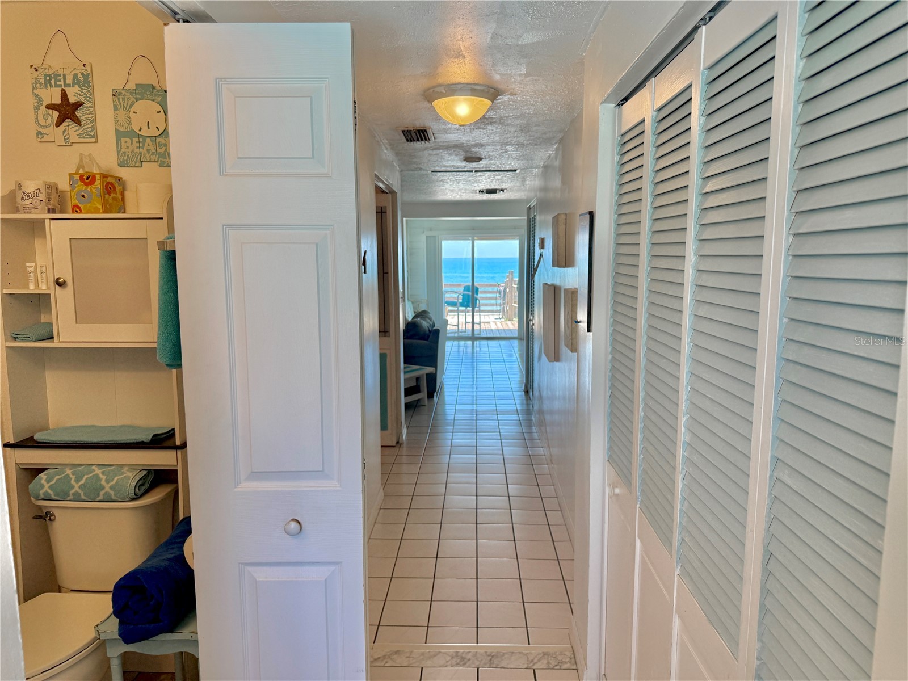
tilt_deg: -6.5
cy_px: 340
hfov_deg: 71.6
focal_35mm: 24
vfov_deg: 56.8
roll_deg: +0.5
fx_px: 630
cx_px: 454
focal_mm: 6.76
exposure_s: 1/453
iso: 100
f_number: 1.78
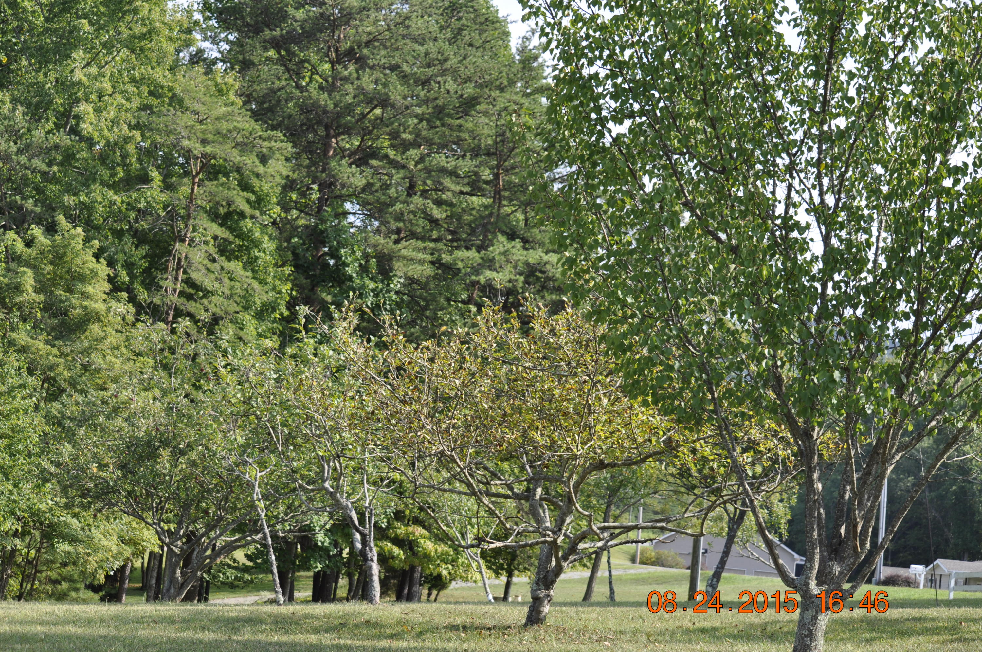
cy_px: 326
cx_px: 491
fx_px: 2247
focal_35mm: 82
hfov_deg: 24.6
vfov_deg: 16.5
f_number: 8
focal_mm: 55
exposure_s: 1/250
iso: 200
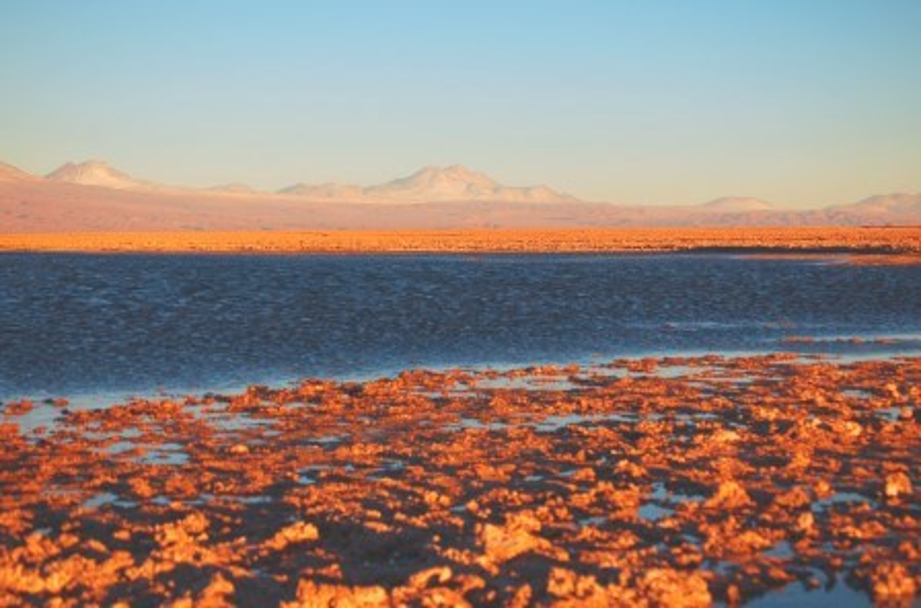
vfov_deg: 16.5
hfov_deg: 24.7
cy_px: 304
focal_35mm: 82
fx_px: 2105
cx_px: 460
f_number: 5
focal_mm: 55
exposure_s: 1/200
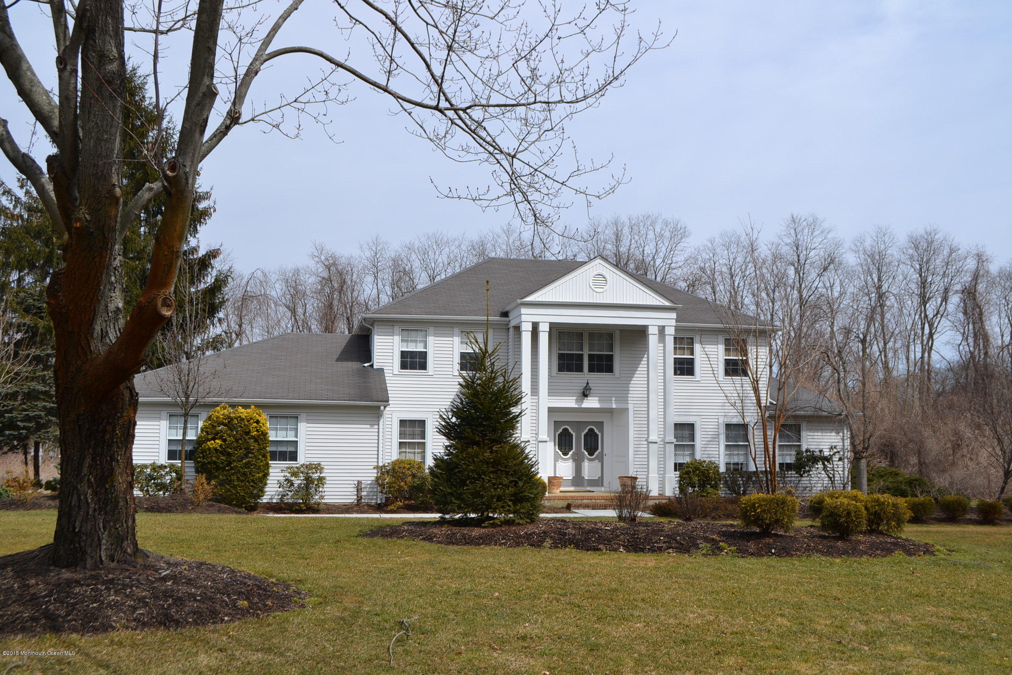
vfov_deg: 36.9
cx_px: 506
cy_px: 338
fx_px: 1012
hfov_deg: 53.1
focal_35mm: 36
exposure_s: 1/320
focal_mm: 24
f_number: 9
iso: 100
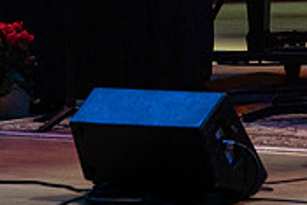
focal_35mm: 788
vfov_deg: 1.7
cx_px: 45
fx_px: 6725
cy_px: -140
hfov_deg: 2.6
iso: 2500
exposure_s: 1/250
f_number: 6.3
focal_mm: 167
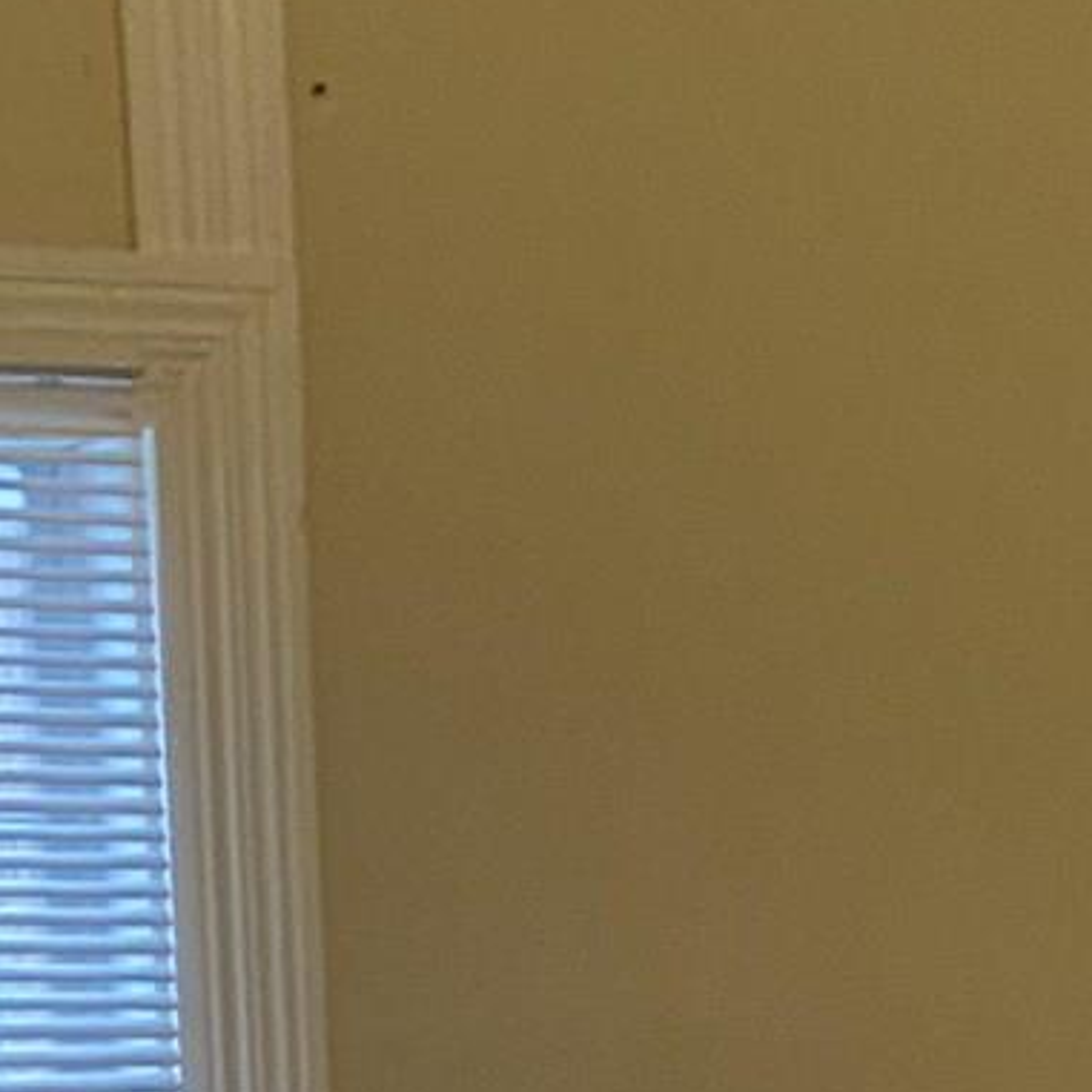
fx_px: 4961
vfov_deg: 11.7
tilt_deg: -12.4
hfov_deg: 12.5
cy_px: 1935
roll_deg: +0.1
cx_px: 957
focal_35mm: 139
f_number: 1.8
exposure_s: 1/60
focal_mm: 4.25
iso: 320
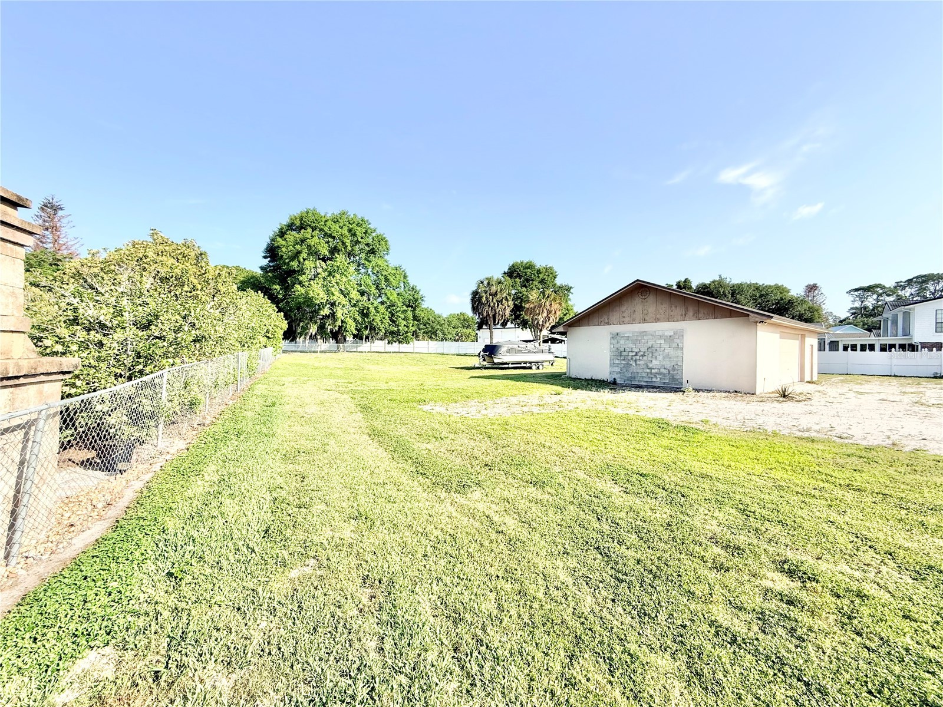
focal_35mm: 14
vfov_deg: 85.7
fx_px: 381
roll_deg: -0.2
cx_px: 472
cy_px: 354
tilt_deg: +0.1
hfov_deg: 102.1
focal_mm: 2.22
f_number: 2.2
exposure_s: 1/1368
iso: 50
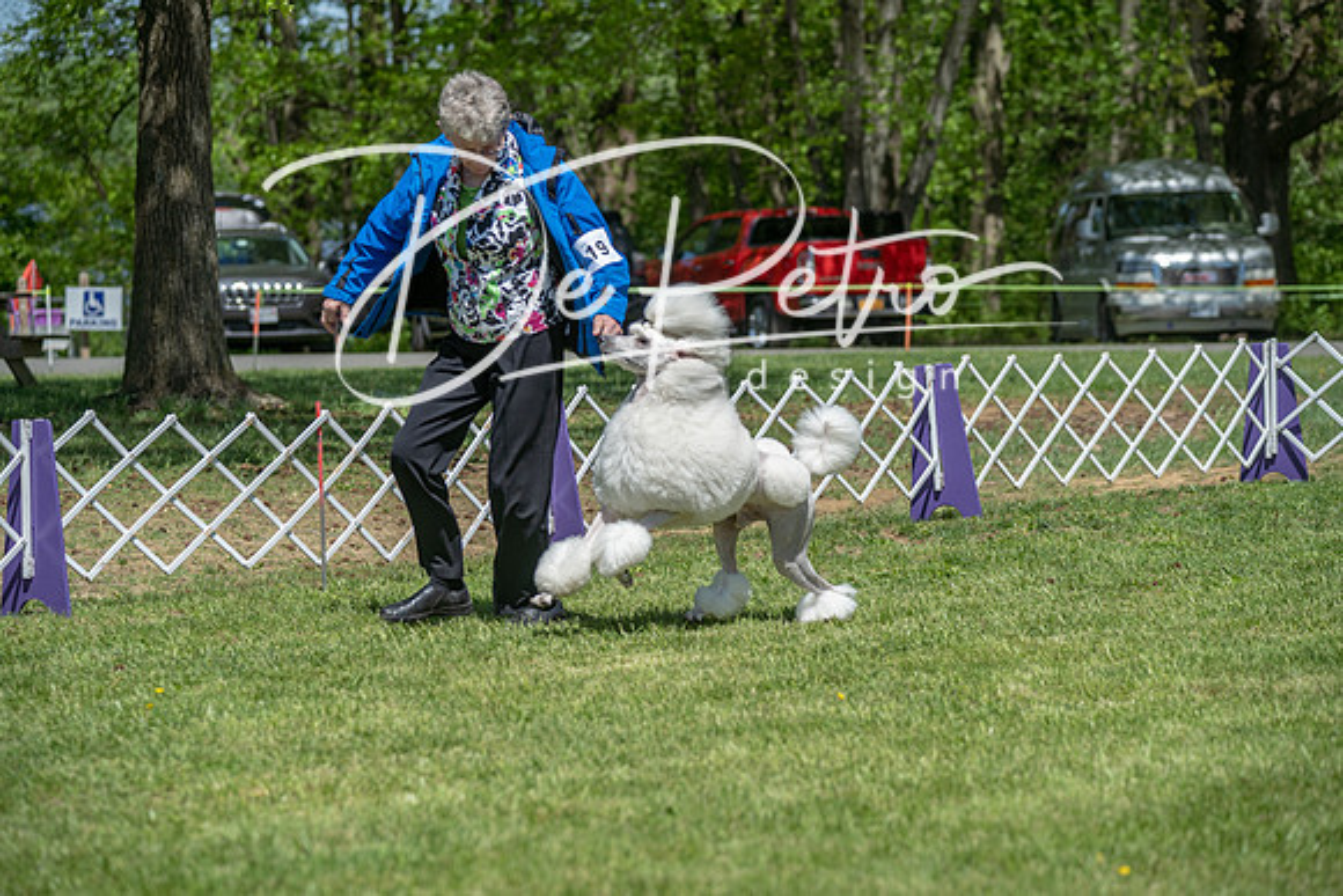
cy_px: 448
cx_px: 672
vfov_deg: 11.4
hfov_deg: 17.1
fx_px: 4478
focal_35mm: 120
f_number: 5
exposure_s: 1/1000
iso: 200
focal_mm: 120
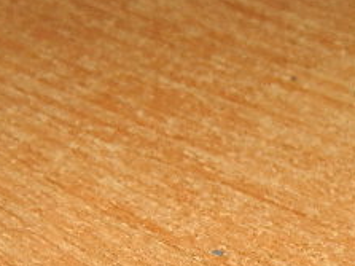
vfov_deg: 10.7
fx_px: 1384
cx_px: 272
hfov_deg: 14.6
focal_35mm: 135
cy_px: 376
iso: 200
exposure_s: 1/50
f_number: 10.2
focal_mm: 8.4
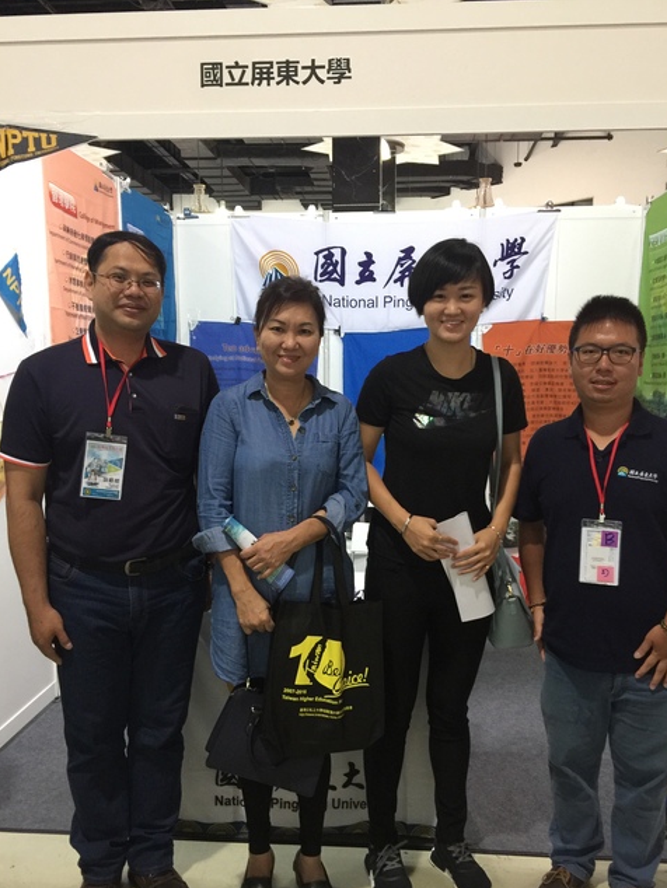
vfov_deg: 56.7
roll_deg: -0.1
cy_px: 489
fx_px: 822
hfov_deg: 44.2
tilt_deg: -7.5
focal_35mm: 32
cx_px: 355
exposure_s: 1/10
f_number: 2.2
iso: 100
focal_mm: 4.15
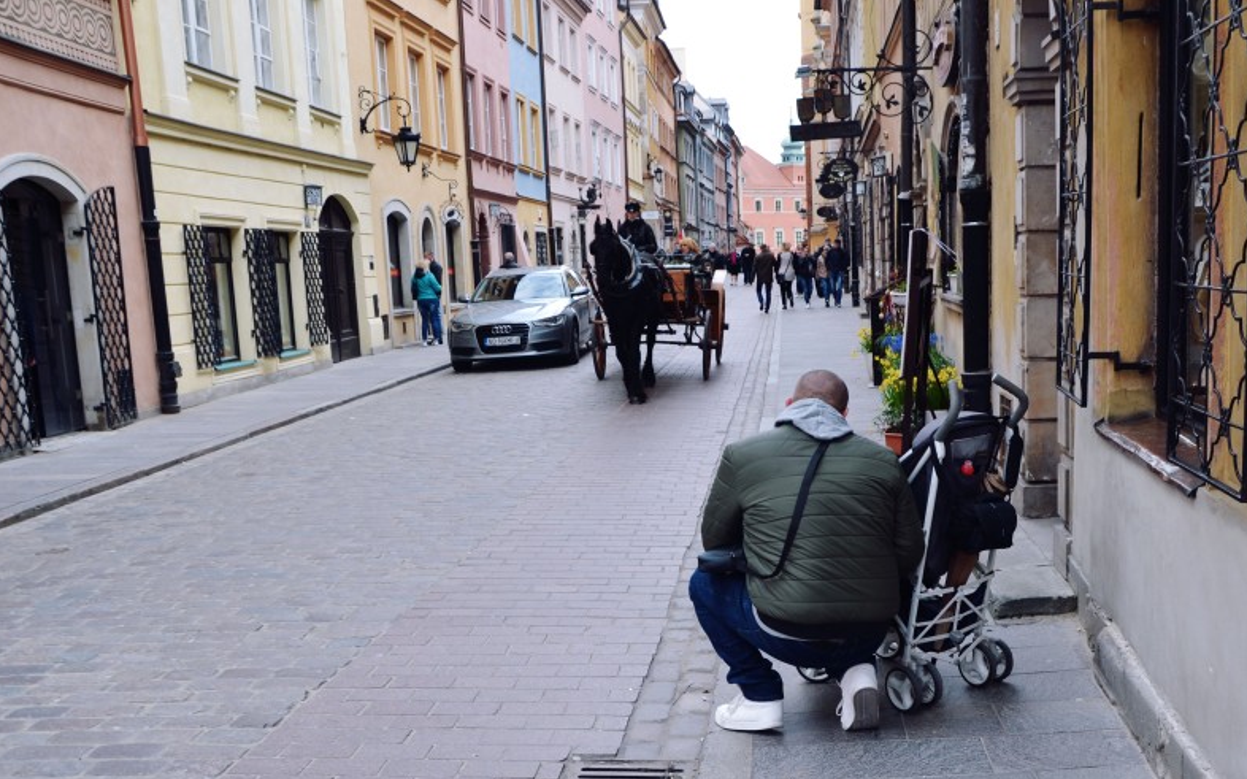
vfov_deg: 44.5
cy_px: 421
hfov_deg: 66.5
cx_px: 619
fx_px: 951
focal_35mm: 28
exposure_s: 1/125
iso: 110
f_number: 5.6
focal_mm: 18
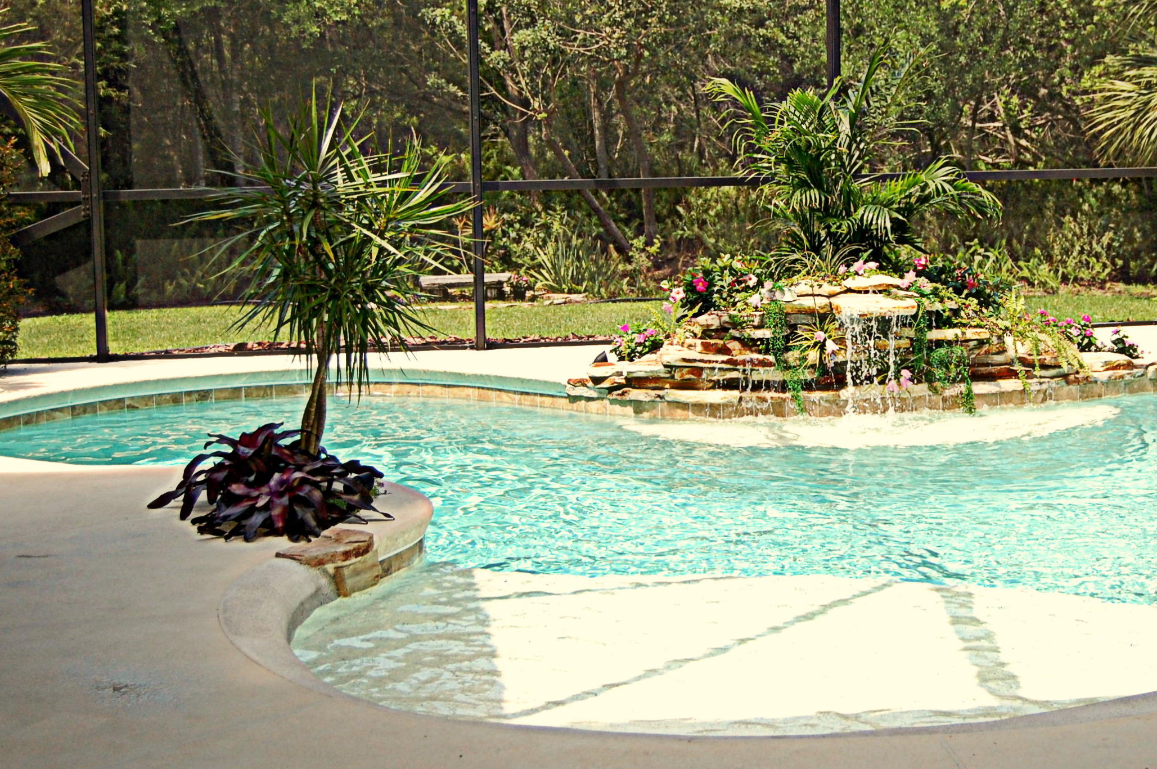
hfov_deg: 28.6
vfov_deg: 19.4
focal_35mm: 70
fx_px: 2247
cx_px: 793
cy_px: 310
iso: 400
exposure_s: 1/500
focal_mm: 32
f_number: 5
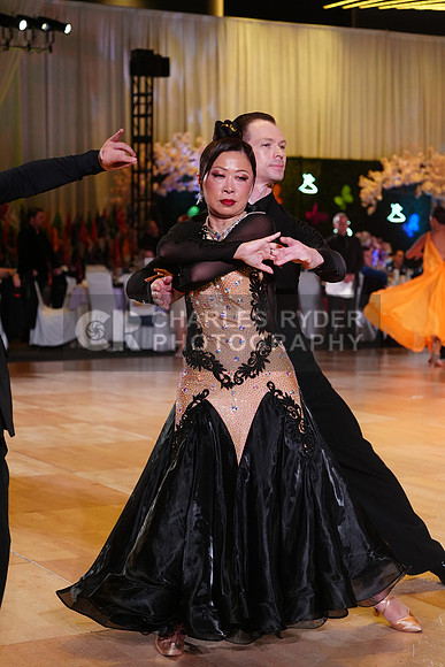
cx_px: 222
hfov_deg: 19.5
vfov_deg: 28.8
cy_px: 334
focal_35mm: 70
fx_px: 1297
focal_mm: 70
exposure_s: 1/400
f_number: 4
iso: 2000
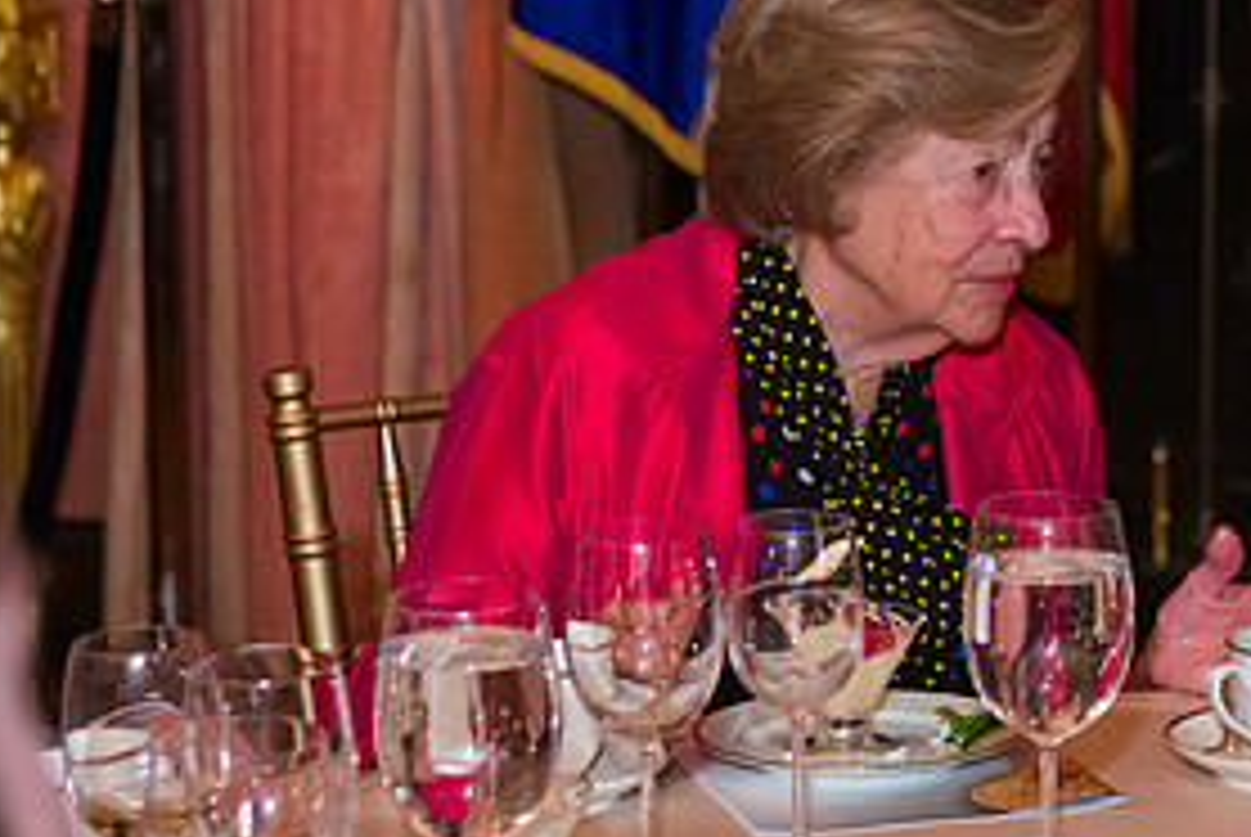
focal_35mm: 146
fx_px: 5079
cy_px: 146
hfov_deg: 13.9
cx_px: 1161
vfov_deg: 9.4
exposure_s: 1/80
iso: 3200
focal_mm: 70
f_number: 5
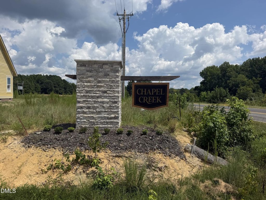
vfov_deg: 56.8
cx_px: 133
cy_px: 100
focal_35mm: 24
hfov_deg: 71.6
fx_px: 184
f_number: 1.78
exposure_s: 1/8130
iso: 80
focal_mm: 6.76
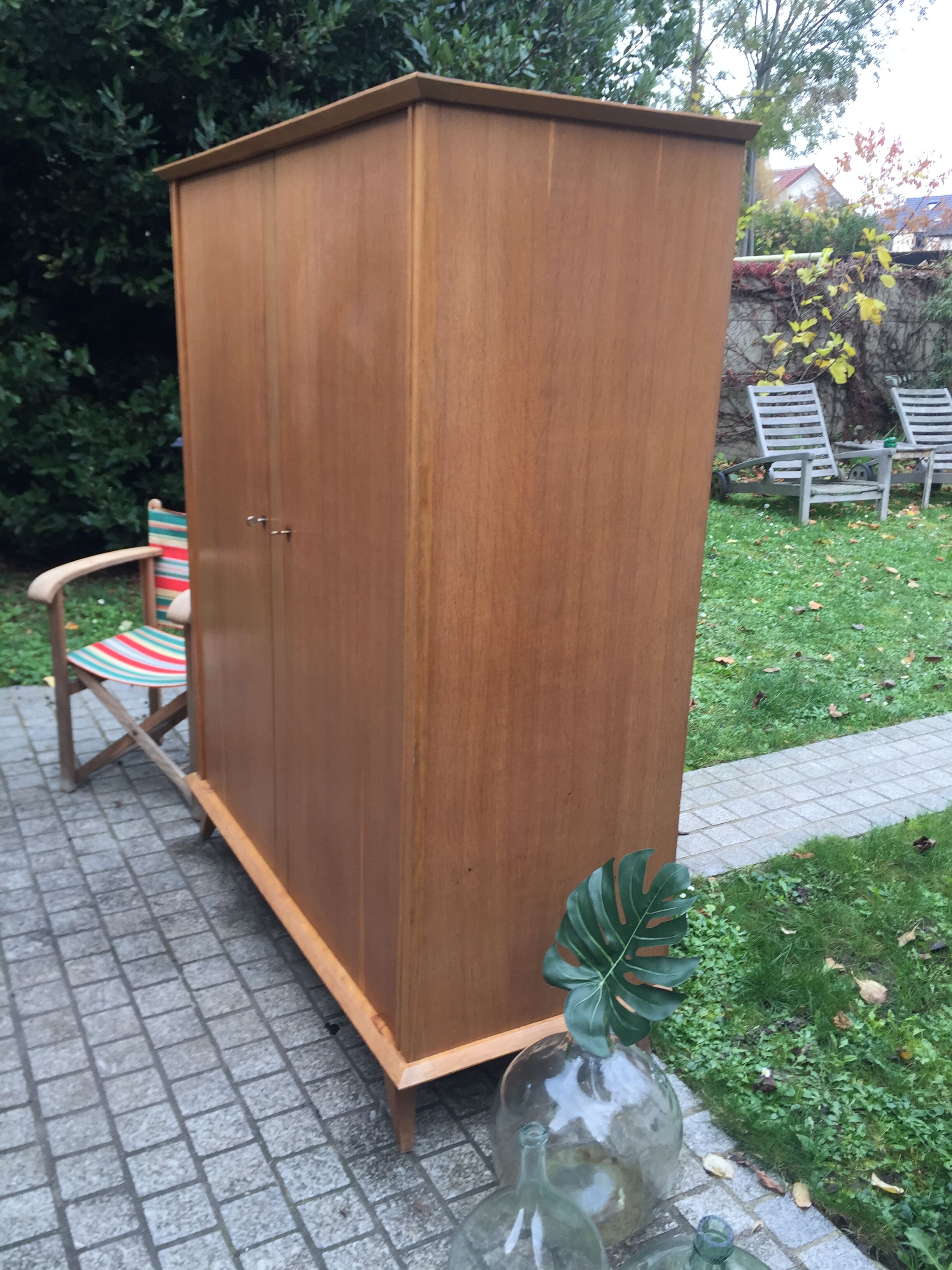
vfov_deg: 61.7
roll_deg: -0.1
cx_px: 476
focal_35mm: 29
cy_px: 635
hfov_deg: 48.2
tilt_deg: -18.2
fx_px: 1063
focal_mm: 4.15
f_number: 2.2
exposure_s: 1/50
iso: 32
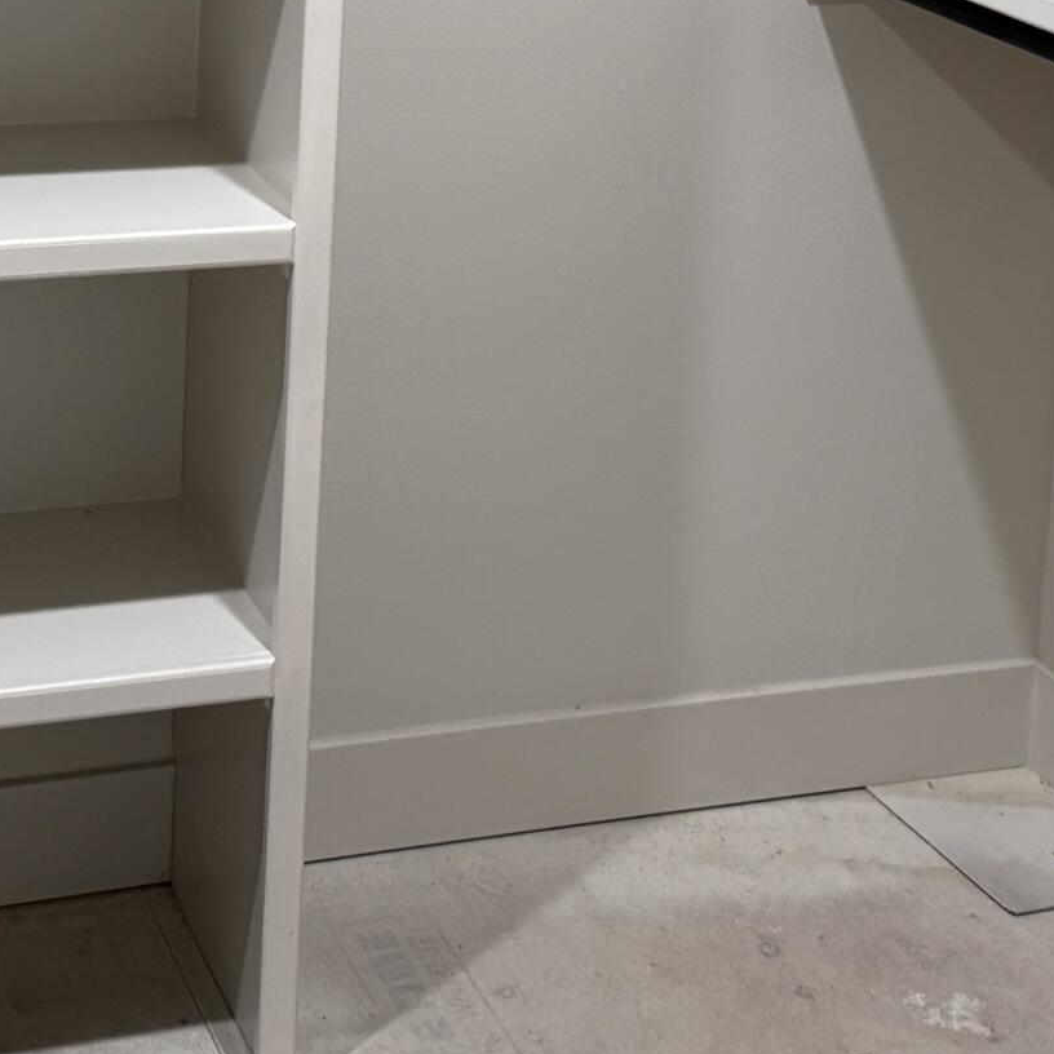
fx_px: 2687
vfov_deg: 21.2
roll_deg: -2.5
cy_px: -70
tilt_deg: -9.5
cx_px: 363
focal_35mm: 78
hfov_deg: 22.1
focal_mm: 6.76
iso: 200
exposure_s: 1/120
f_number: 1.78
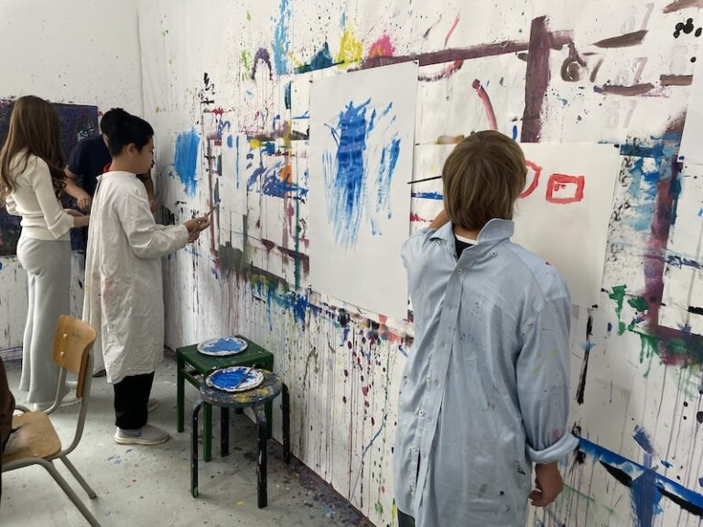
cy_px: 264
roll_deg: -1.2
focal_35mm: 26
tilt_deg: -12.1
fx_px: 528
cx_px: 352
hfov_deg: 67.3
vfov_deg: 53.1
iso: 125
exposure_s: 1/95
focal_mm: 4.2
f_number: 1.6
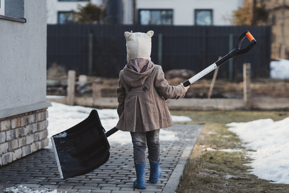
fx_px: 799
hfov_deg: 20.5
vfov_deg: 13.8
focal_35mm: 100
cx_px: 136
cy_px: 86
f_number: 2.5
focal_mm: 85
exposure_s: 1/4000
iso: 4000
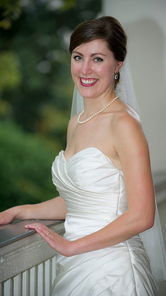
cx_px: 98
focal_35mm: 137
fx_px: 1073
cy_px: 148
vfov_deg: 15.7
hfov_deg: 8.8
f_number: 2.8
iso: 250
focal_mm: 130
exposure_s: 1/160
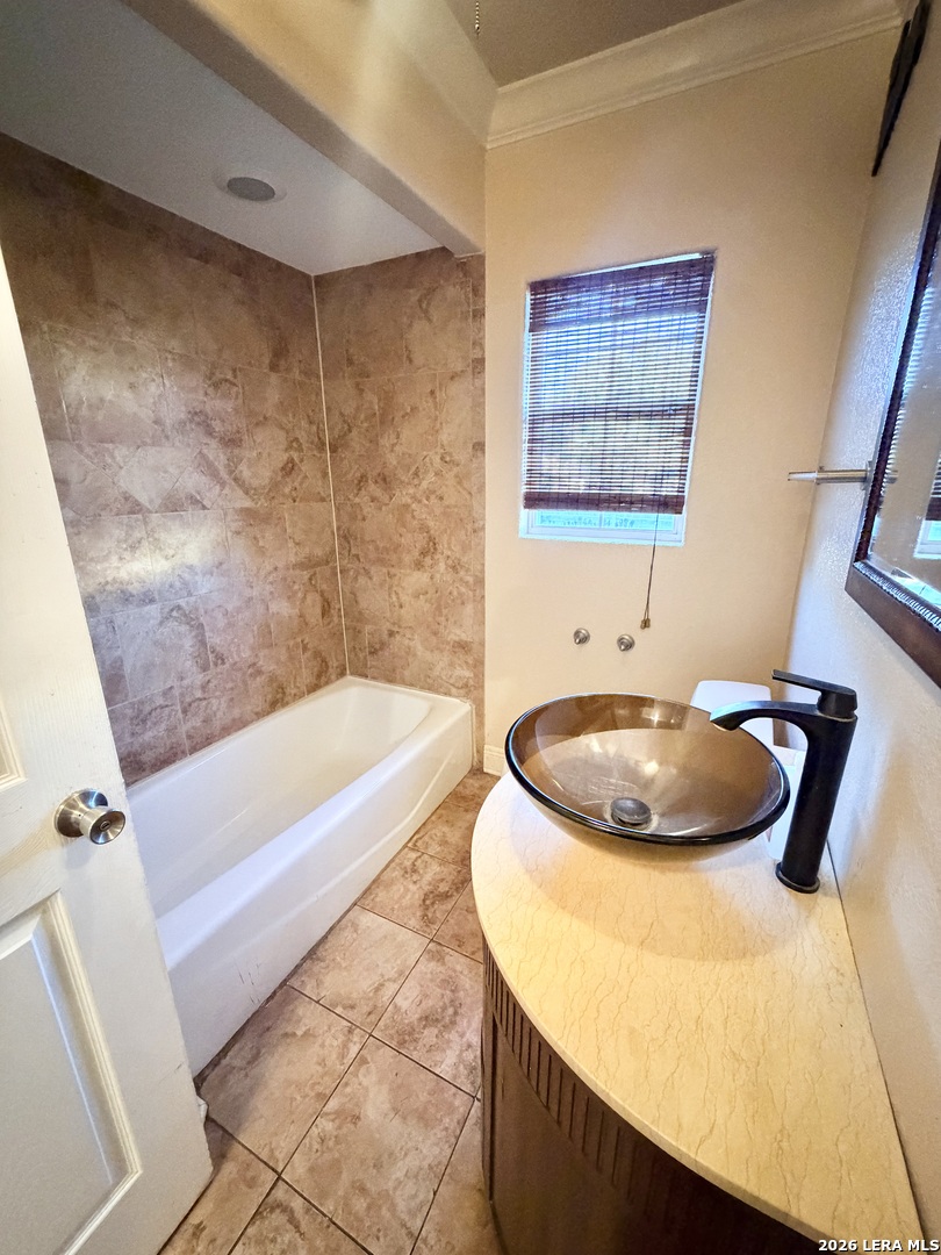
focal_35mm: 14
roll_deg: -0.2
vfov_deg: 102.1
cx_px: 470
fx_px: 507
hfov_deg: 85.7
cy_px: 628
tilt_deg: -16.0
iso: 1250
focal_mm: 2.22
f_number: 2.2
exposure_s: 1/40
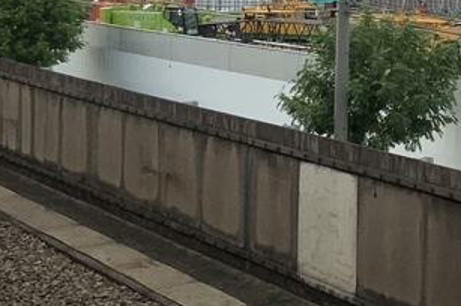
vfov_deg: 11.3
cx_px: 679
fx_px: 1509
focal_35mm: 118
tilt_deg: +3.5
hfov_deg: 16.0
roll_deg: -0.9
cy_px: -110
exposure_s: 1/2141
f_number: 1.8
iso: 16
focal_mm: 3
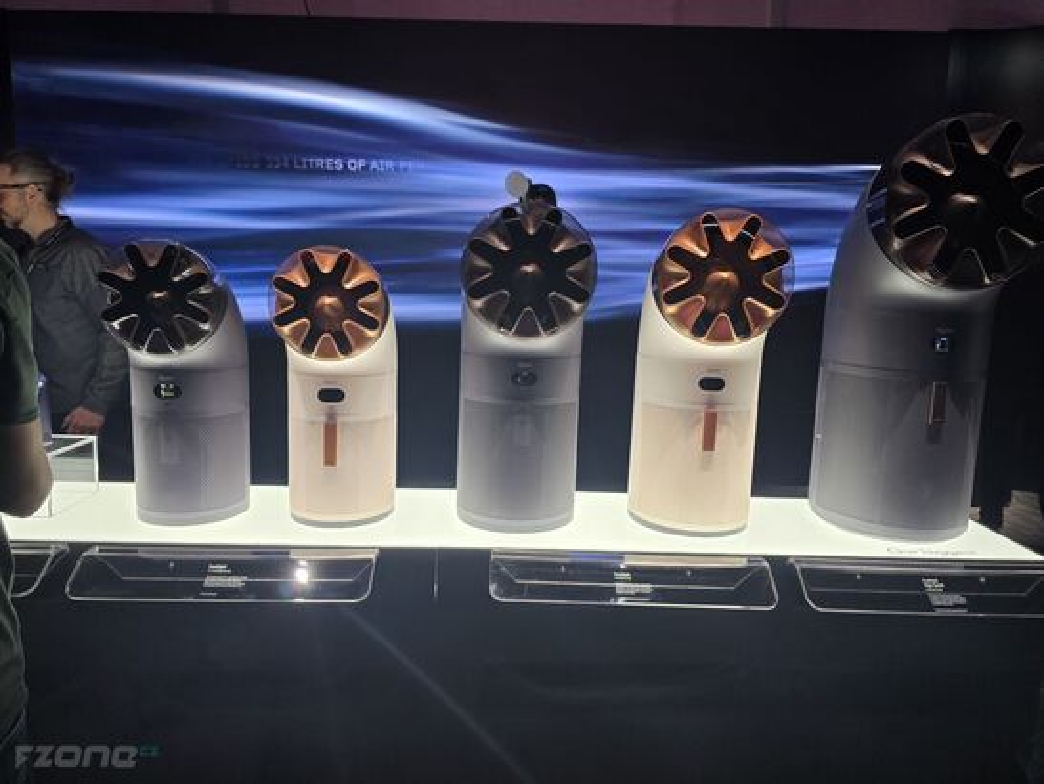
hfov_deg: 73.9
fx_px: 694
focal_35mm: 23
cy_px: 392
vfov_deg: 58.9
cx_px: 522
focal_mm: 6.3
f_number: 1.7
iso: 250
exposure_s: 1/82.1
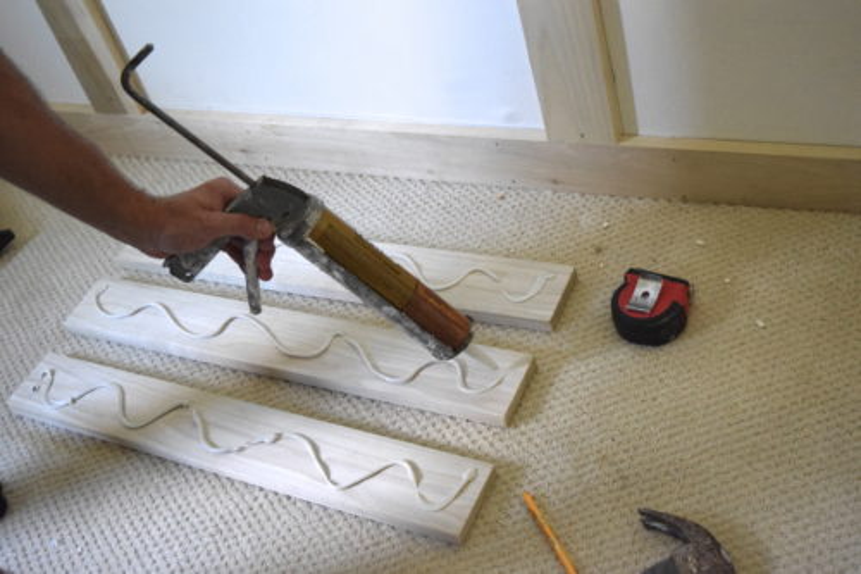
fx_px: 1148
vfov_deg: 28.1
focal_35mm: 48
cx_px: 430
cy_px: 287
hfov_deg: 41.1
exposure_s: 1/125
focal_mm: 32
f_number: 5
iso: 3200
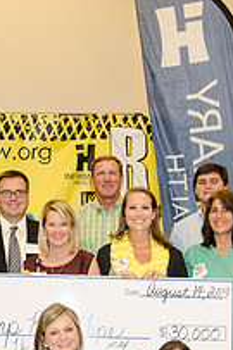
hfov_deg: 14.5
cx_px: 50
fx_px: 914
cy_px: 286
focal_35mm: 94
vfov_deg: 21.4
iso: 400
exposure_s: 1/40
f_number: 5
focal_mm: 22
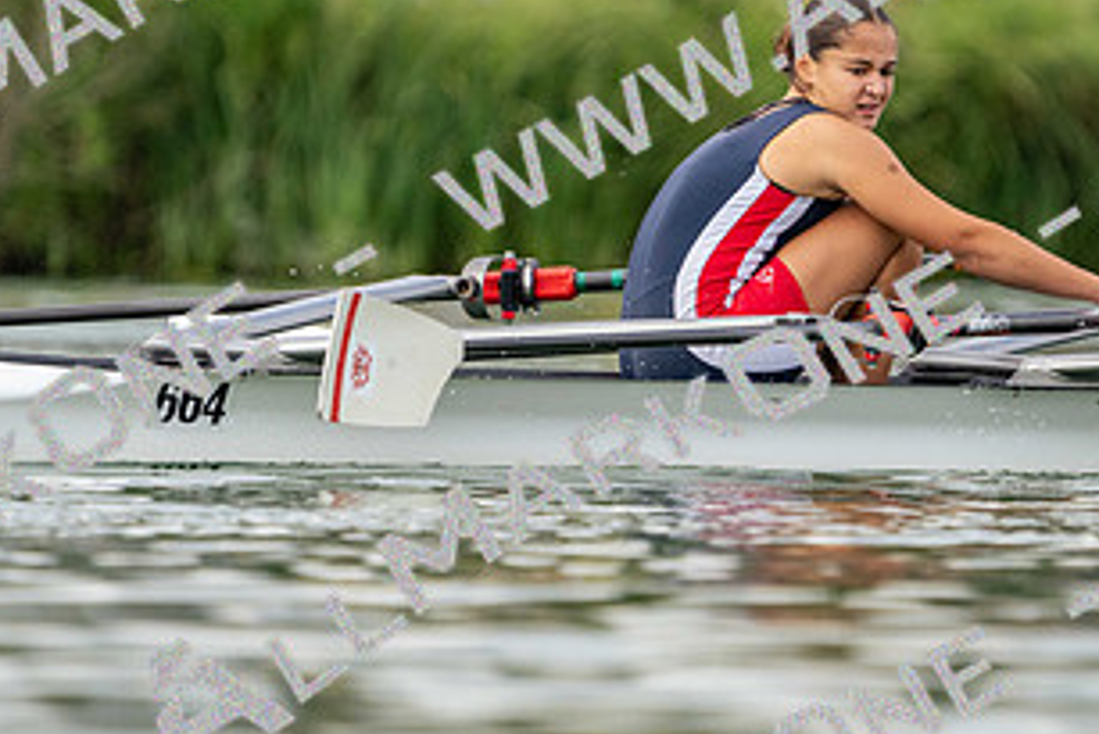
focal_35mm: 1132
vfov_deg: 1.2
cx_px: 877
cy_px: 242
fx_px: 34572
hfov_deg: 1.8
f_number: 6.3
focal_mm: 600
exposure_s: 1/1600
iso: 640
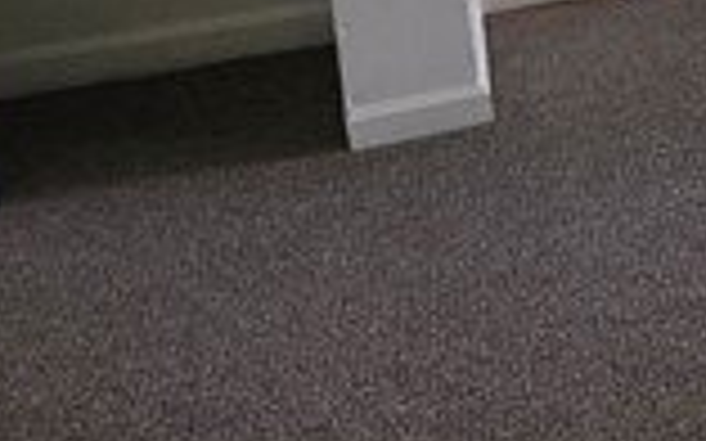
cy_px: -306
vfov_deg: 13.3
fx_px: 1731
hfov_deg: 15.3
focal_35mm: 90
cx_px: 1614
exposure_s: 1/120
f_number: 1.9
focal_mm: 2.2
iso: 250
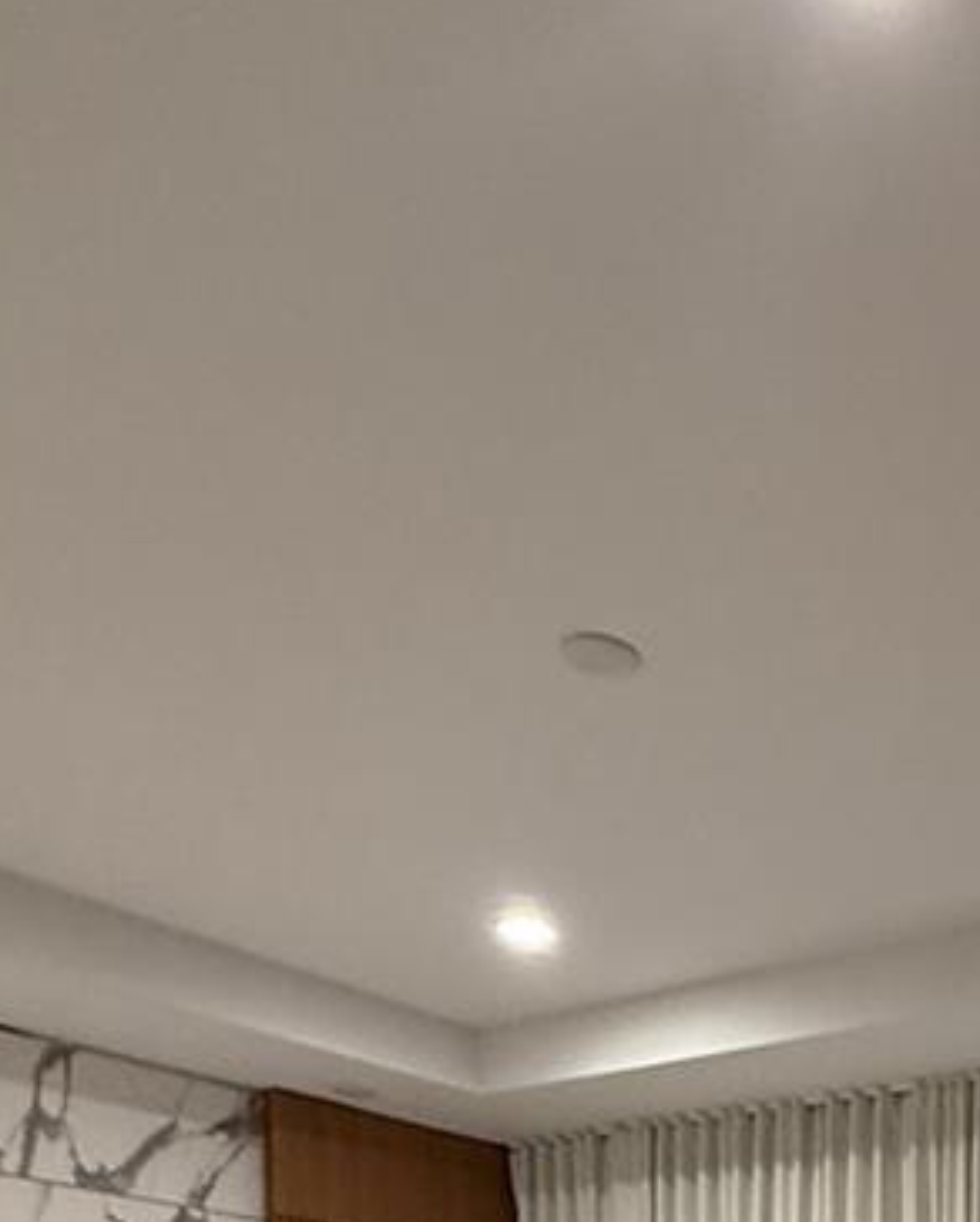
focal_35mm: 45
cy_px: 1672
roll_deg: -2.3
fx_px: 1629
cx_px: 1040
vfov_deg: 30.3
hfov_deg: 30.4
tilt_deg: -5.6
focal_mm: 2.22
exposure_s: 1/60
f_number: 2.2
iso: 320
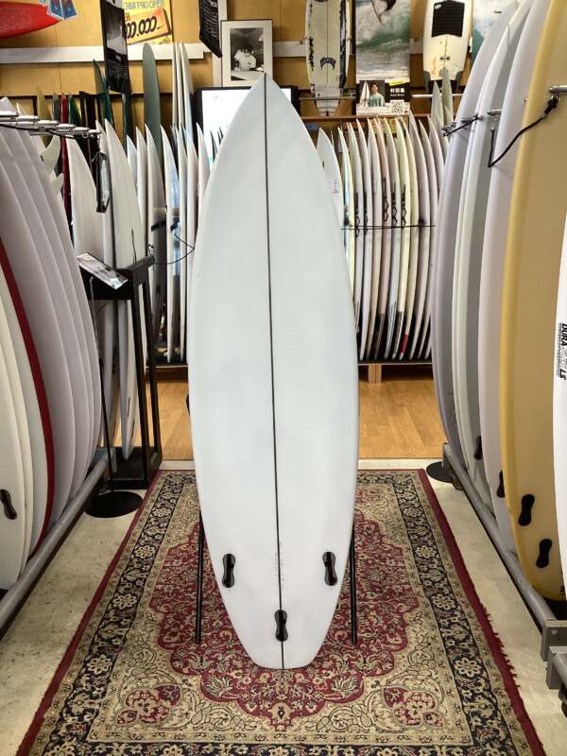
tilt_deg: -16.0
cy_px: 378
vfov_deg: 58.4
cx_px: 284
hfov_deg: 45.4
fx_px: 677
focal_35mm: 31
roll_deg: -1.8
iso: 80
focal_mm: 3.3
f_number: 2.4
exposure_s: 1/50
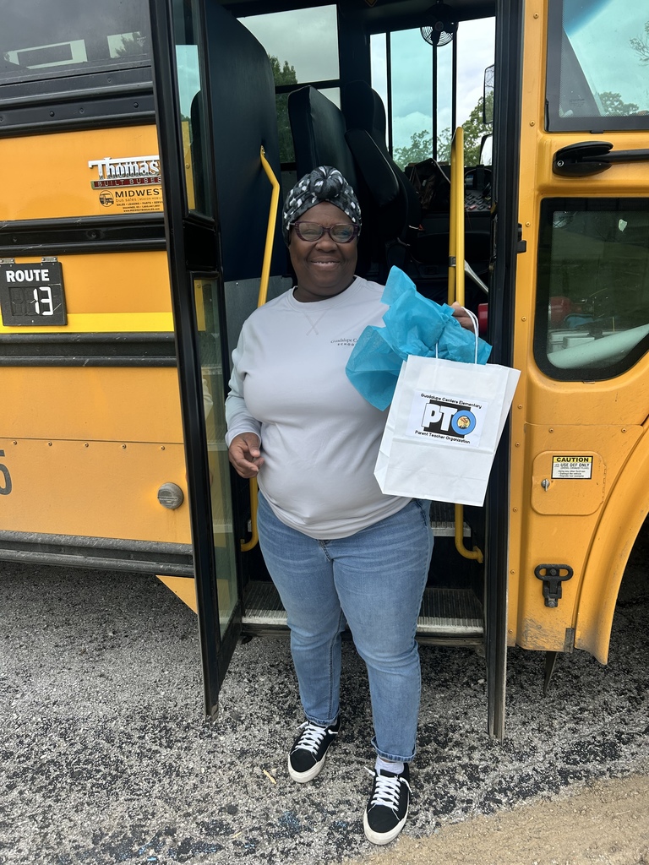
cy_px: 432
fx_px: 650
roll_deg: +2.9
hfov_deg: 53.1
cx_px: 324
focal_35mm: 26
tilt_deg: -11.7
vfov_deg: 67.3
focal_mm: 5.7
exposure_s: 1/1377
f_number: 1.5
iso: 50
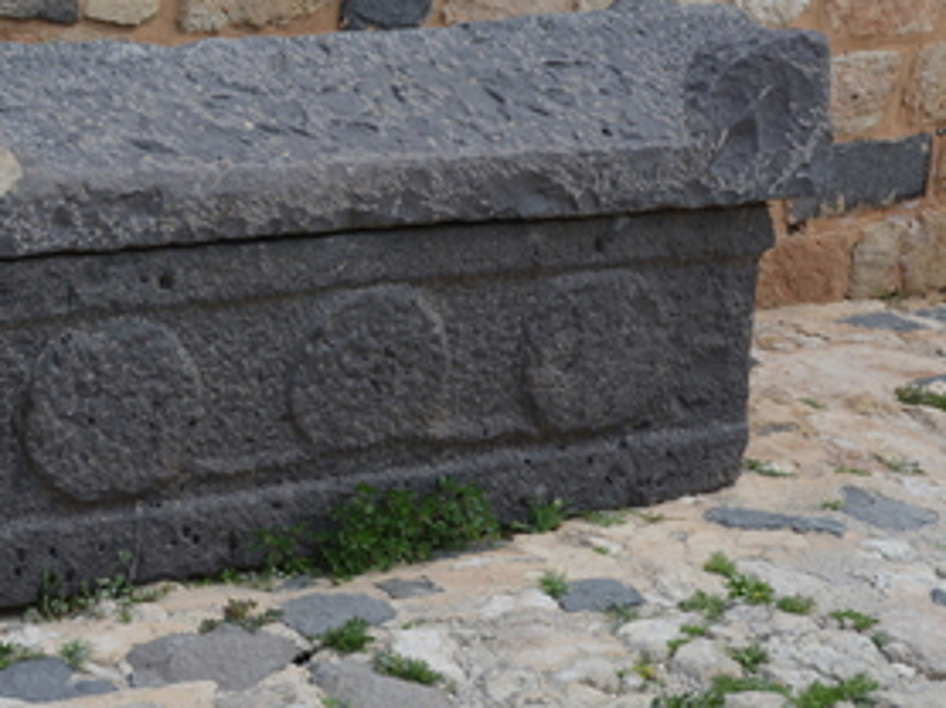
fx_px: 2239
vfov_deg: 17.9
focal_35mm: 82
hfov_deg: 23.8
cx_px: 340
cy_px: 233
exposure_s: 1/320
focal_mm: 36
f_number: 9
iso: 200
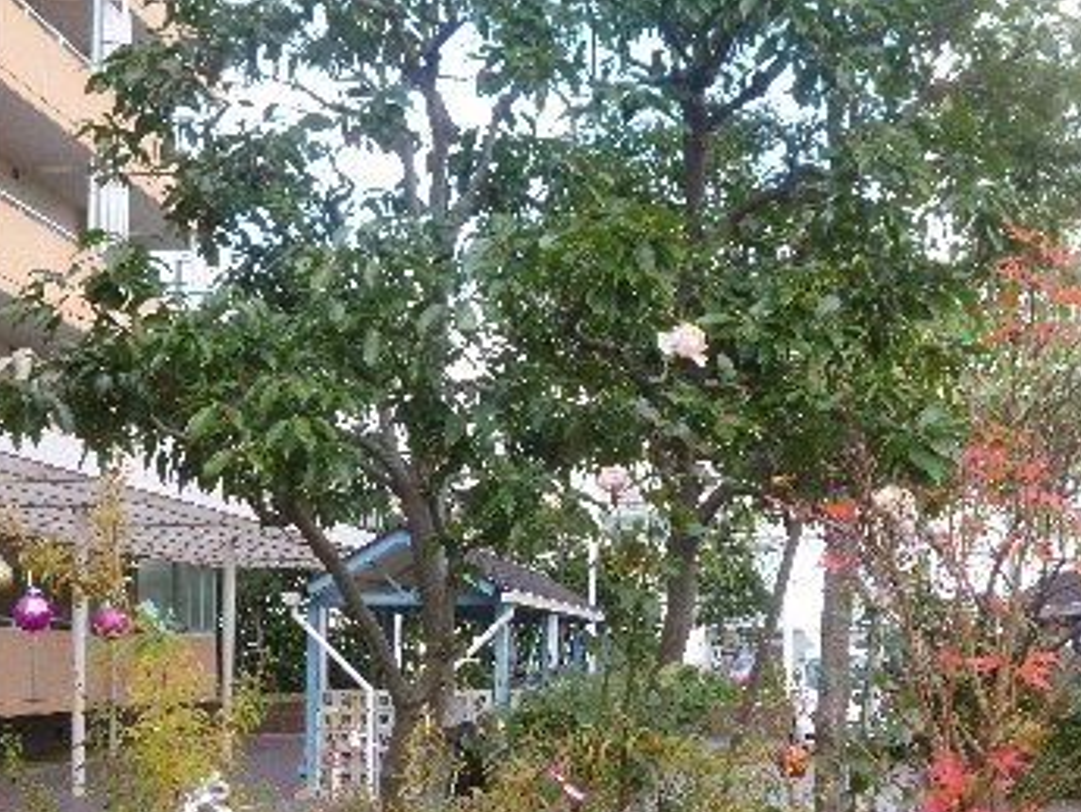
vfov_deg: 26.4
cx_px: 592
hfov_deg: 34.9
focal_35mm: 55
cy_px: 560
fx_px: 1718
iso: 100
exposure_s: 1/160
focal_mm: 6.8
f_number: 3
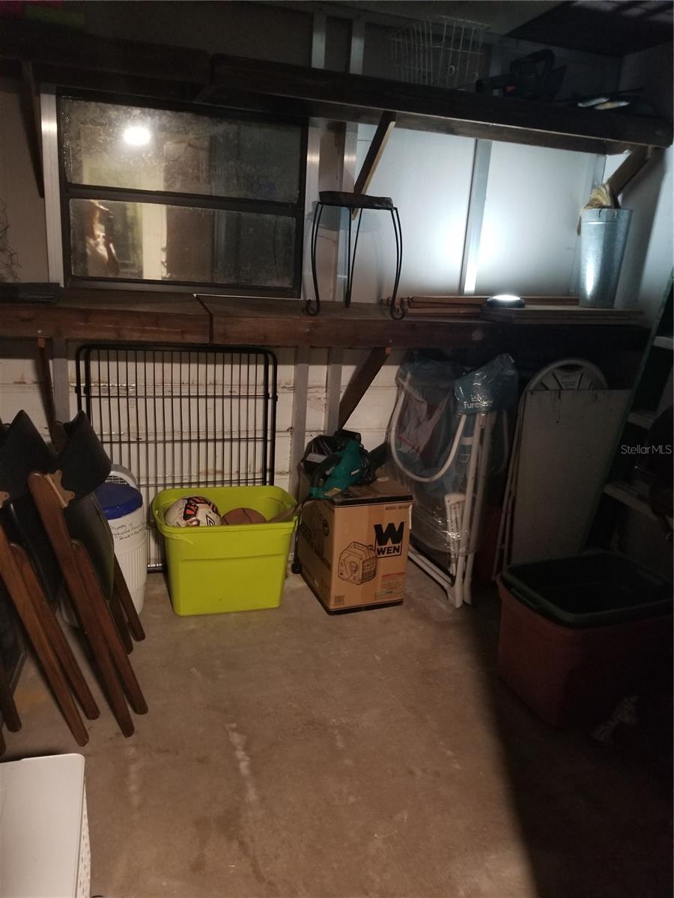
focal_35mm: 26
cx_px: 337
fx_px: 675
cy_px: 449
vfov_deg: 67.3
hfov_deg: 53.1
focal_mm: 4.25
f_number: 1.7
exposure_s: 1/10
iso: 320
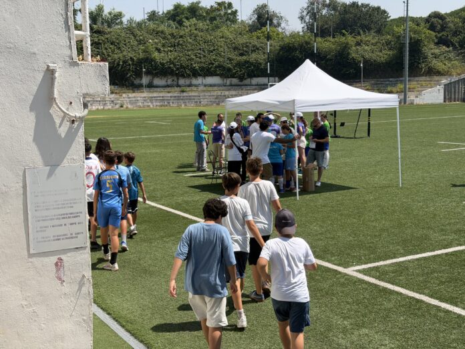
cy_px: 174
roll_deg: +1.9
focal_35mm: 48
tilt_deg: -5.6
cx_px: 232
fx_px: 645
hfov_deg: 39.7
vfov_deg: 30.3
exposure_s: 1/5208
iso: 80
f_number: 1.78
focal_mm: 6.76
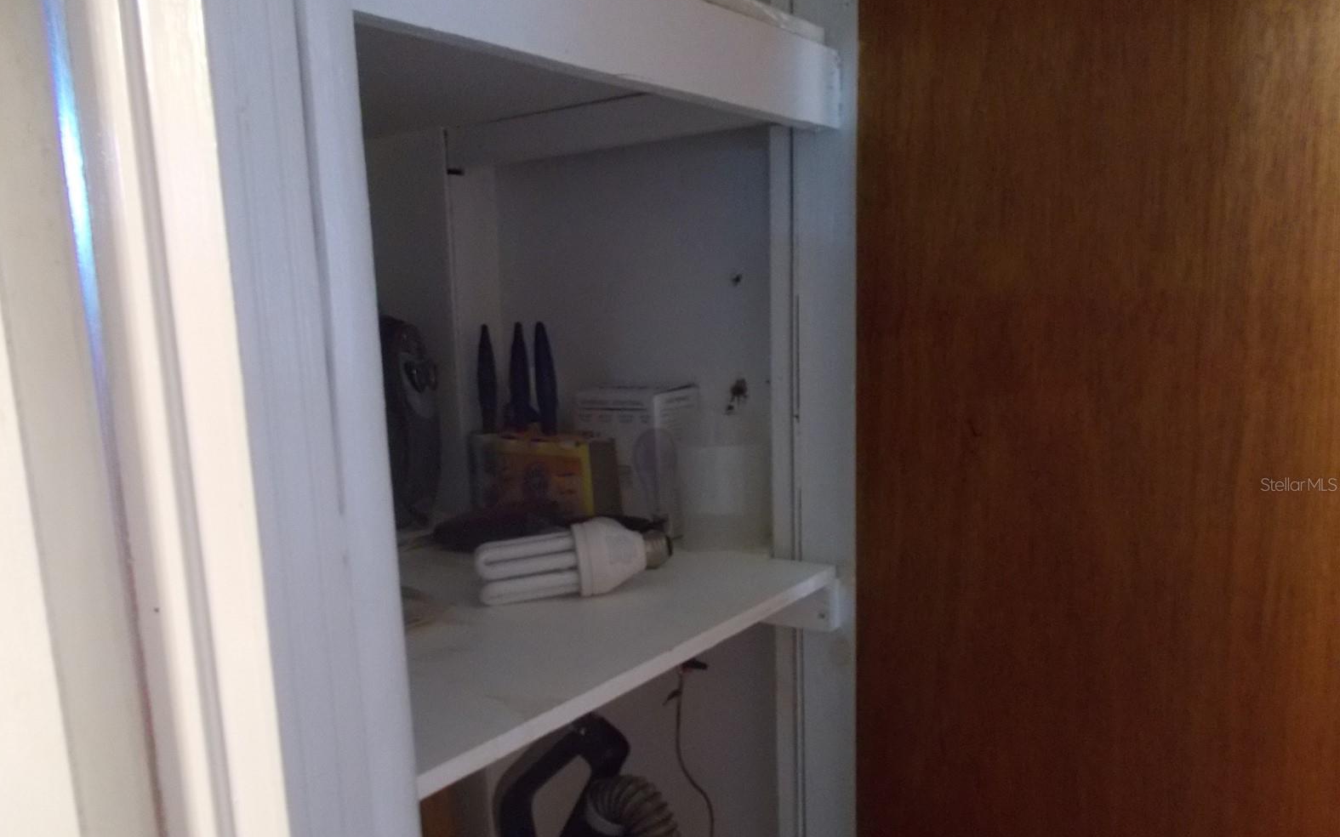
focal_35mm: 28
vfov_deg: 44.4
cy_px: 484
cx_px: 660
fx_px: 1022
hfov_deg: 66.5
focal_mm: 4.6
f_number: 3.2
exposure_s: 1/10
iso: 400
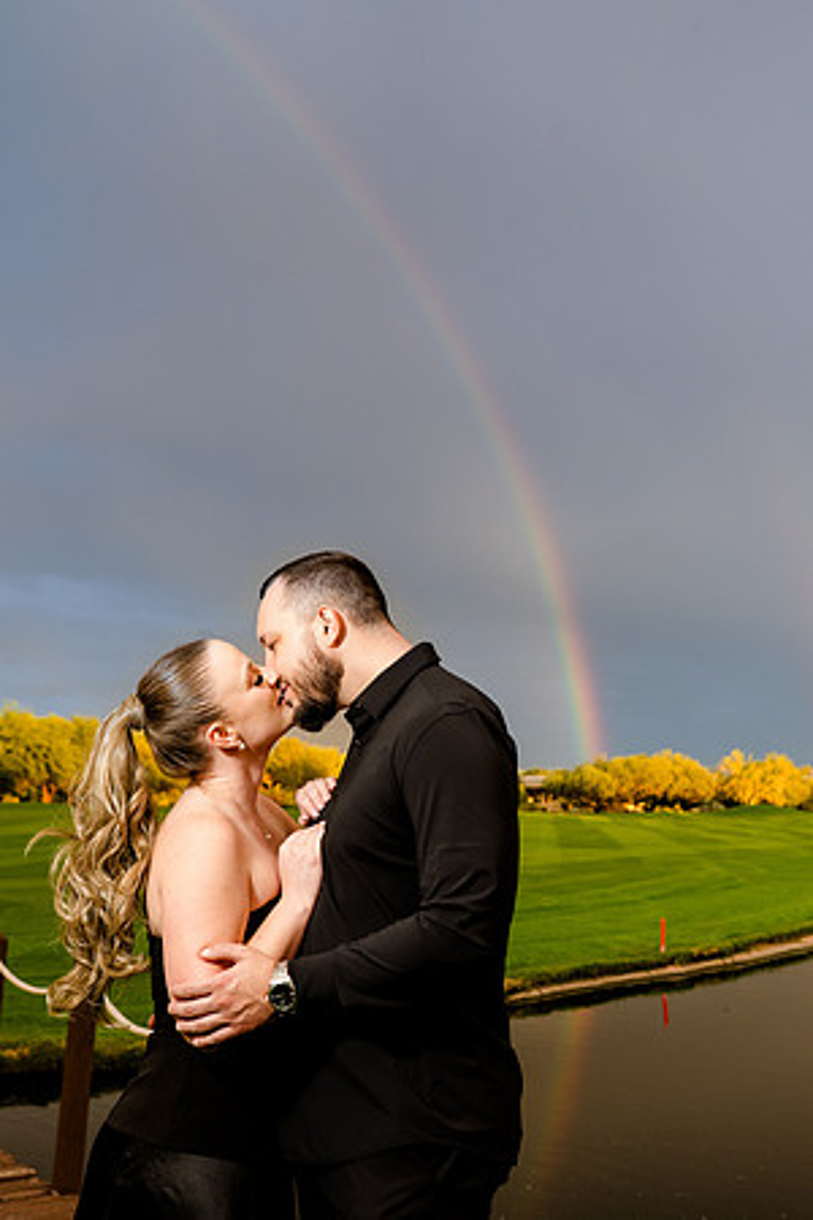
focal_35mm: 38
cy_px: 610
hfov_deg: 35.1
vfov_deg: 50.7
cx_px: 406
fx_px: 1287
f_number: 5.6
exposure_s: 1/250
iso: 400
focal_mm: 38
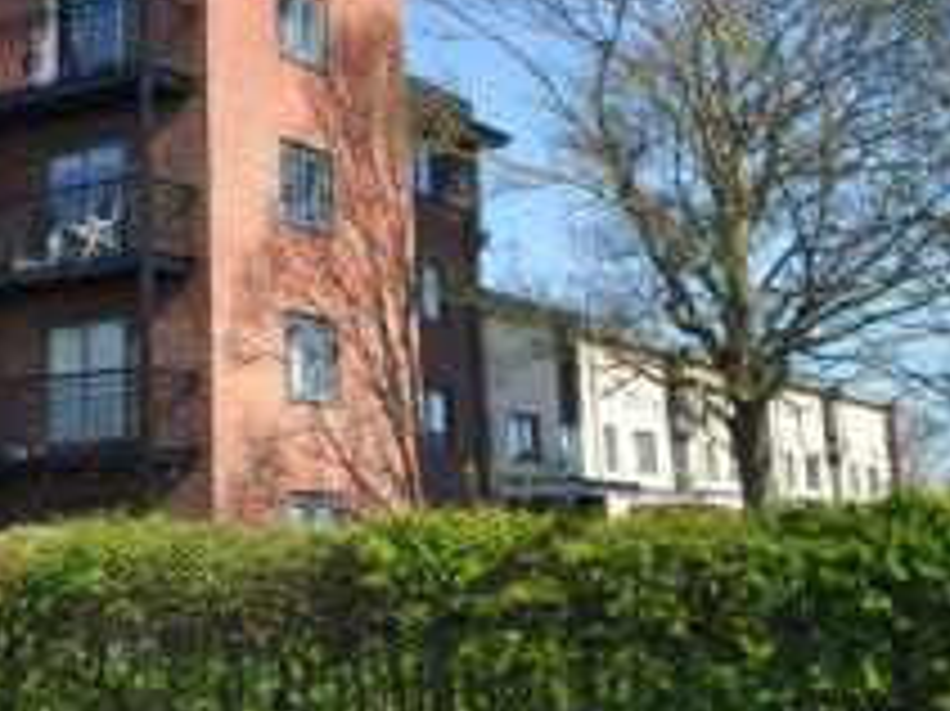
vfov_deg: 22.1
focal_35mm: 65
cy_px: 104
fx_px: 1783
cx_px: 234
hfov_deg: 29.4
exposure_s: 1/250
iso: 200
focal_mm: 20
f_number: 8
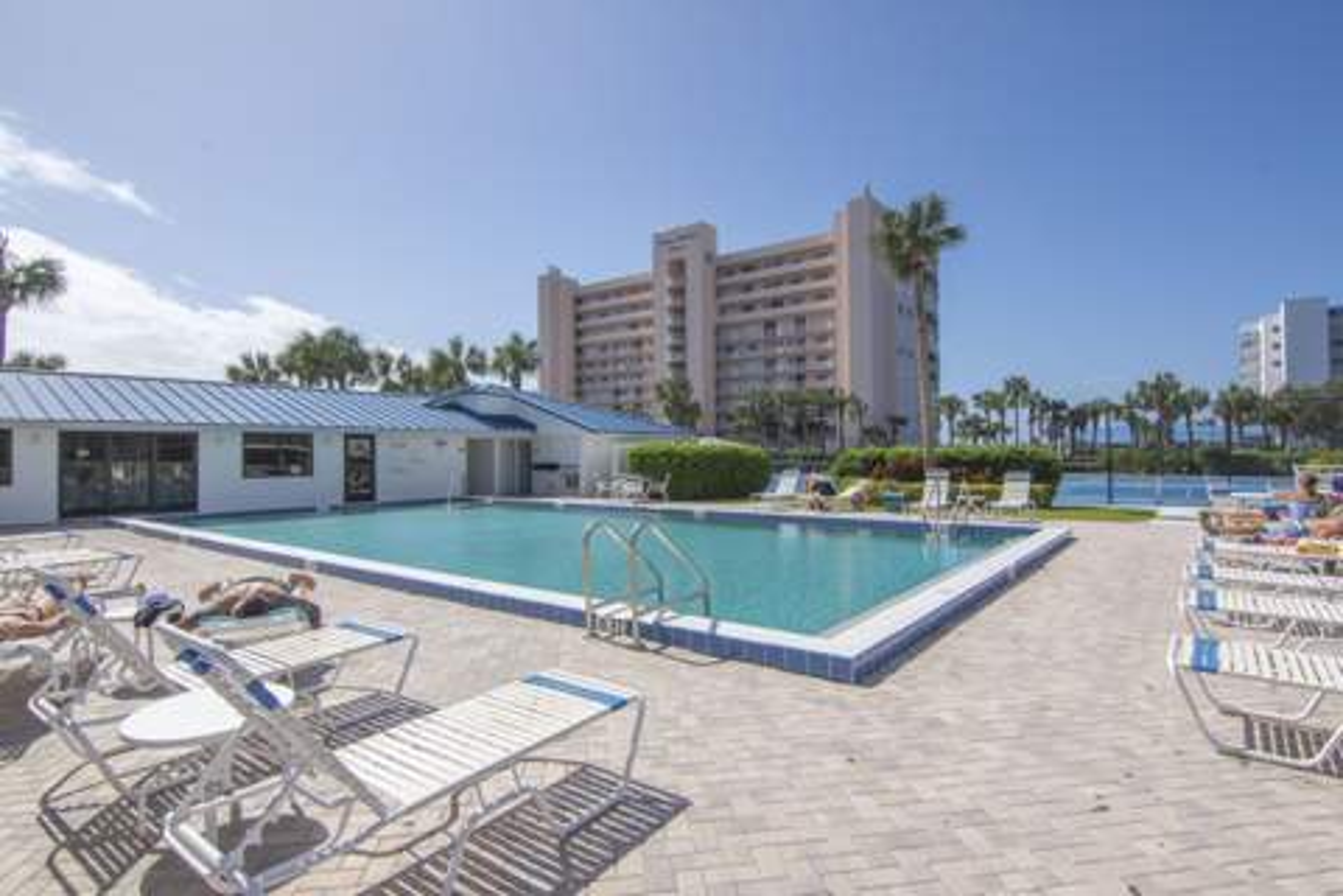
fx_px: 671
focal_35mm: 18
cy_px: 448
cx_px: 672
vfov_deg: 67.4
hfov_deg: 90.0
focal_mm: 12
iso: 320
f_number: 13
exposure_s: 1/640
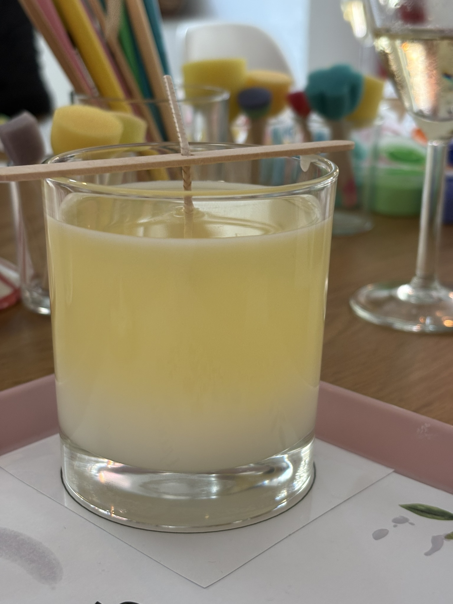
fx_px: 907
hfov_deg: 28.0
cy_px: 302
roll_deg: -1.1
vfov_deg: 36.8
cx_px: 226
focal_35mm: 52
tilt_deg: -18.6
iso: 100
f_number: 1.6
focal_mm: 5.96
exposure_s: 1/60
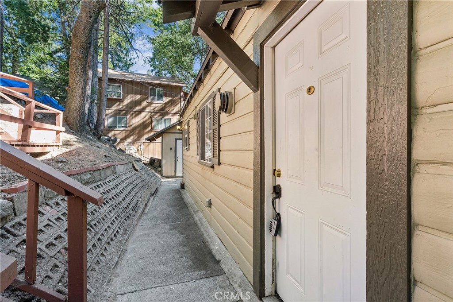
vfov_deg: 72.7
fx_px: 205
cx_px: 226
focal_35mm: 16
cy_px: 151
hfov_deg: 95.7
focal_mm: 16.3
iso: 100
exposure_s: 1/4
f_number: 13
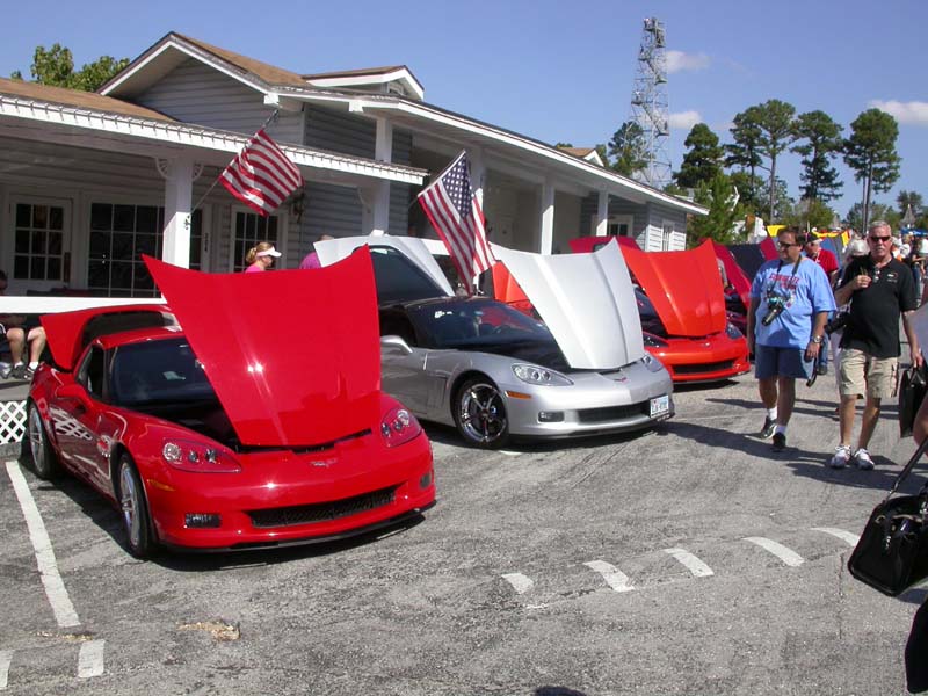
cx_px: 464
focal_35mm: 38
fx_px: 1019
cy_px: 348
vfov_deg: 37.7
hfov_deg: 49.0
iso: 100
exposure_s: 1/388
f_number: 7.5
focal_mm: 7.85
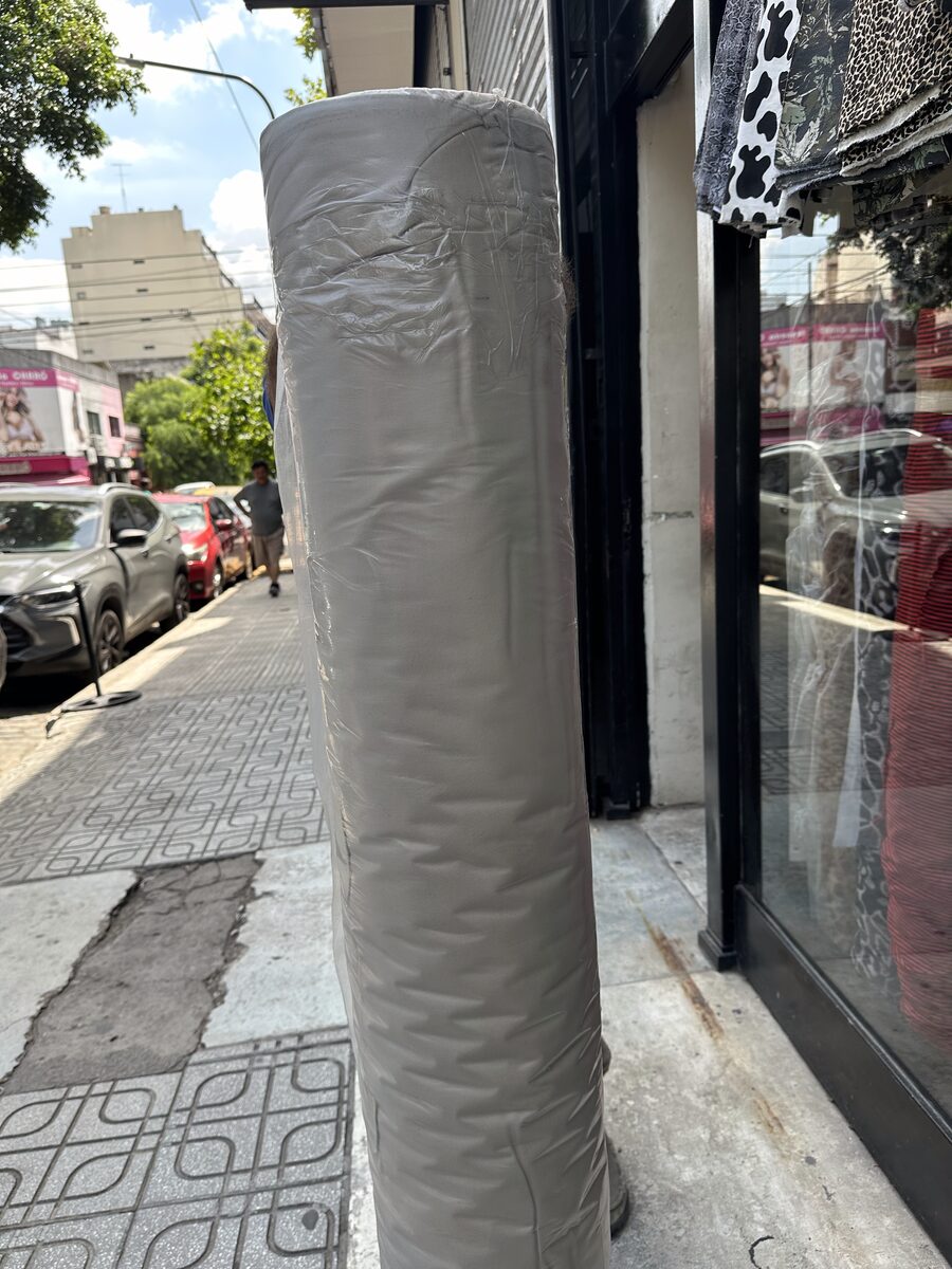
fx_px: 880
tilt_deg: -9.5
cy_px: 634
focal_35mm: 24
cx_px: 476
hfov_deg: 56.8
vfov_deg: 71.6
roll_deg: +2.9
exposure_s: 1/767
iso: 80
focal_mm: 6.86
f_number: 1.78
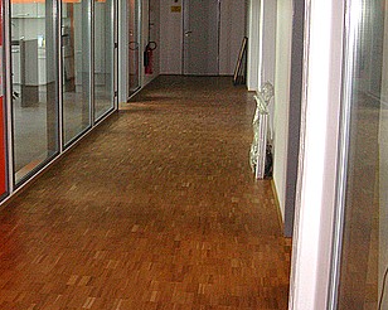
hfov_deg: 34.3
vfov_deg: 28.0
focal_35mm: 54
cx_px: 118
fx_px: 620
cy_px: 115
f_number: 2.8
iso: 160
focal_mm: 6.1
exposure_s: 1/45
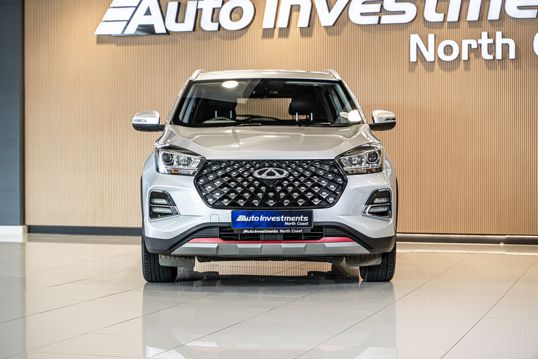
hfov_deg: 27.0
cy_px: 180
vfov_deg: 18.2
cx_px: 269
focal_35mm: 75
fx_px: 1121
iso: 500
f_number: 4
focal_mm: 75
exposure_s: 1/125
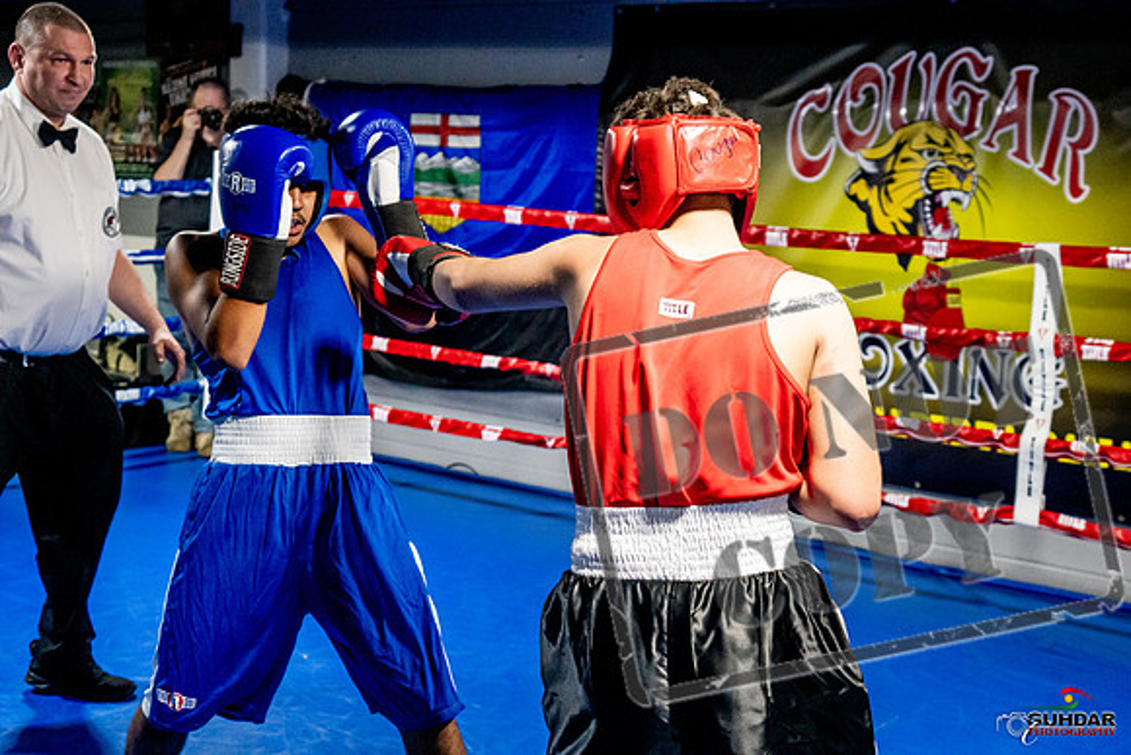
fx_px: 1634
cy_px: 378
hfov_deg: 38.2
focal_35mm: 52
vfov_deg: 26.0
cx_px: 566
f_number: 2.8
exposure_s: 1/800
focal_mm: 35
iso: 5000
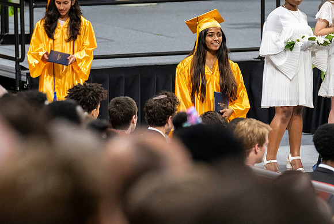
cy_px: 113
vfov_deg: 3.4
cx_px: 214
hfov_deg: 5.1
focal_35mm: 404
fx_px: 3755
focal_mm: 200
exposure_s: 1/200
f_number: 4
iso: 2000
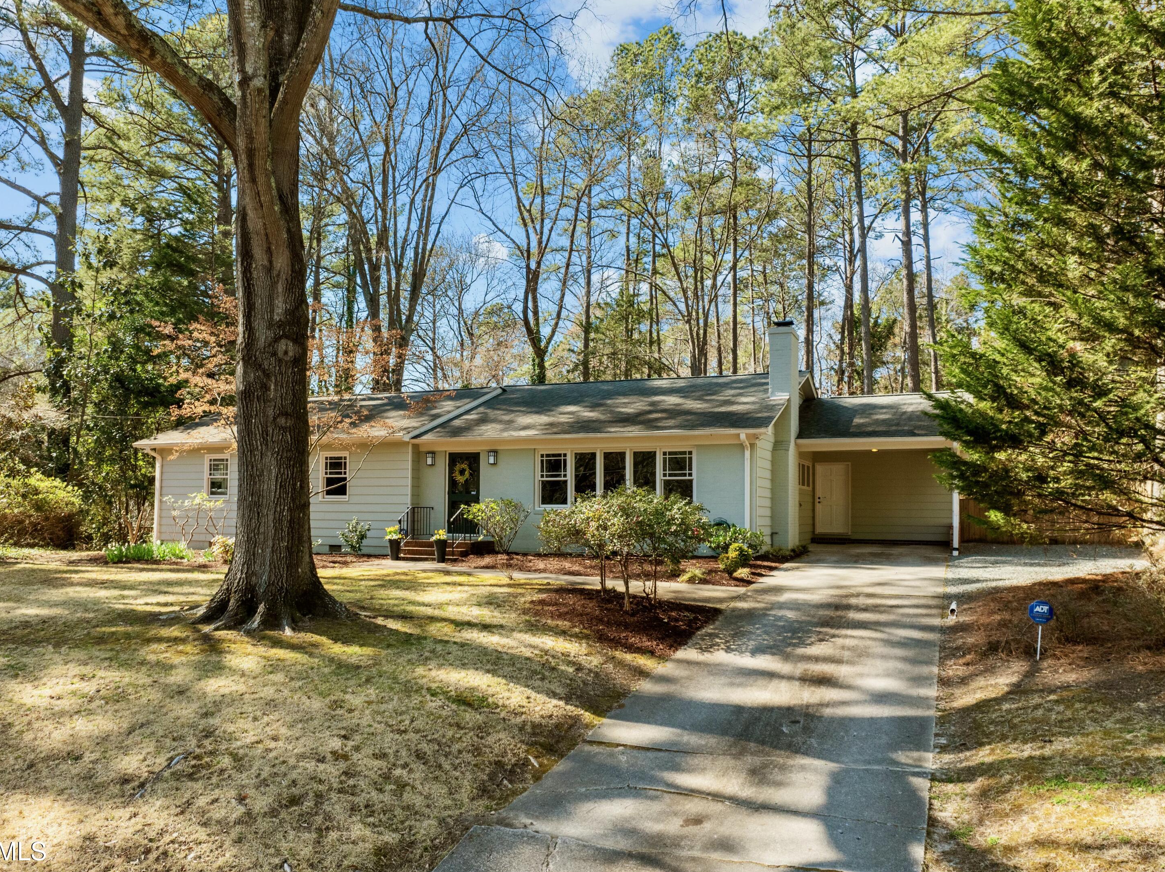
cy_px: 438
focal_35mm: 25
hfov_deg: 69.4
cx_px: 585
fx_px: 841
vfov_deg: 54.8
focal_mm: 12.29
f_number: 2.8
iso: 240
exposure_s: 1/800
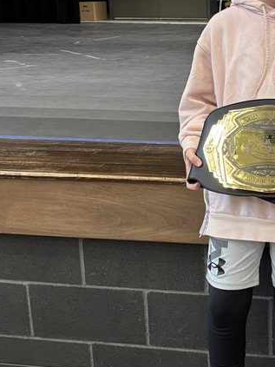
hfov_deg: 22.6
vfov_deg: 30.7
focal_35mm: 63
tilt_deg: -16.3
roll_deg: -0.8
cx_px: 259
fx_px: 668
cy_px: 163
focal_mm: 5.96
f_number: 1.6
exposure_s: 1/60
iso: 200
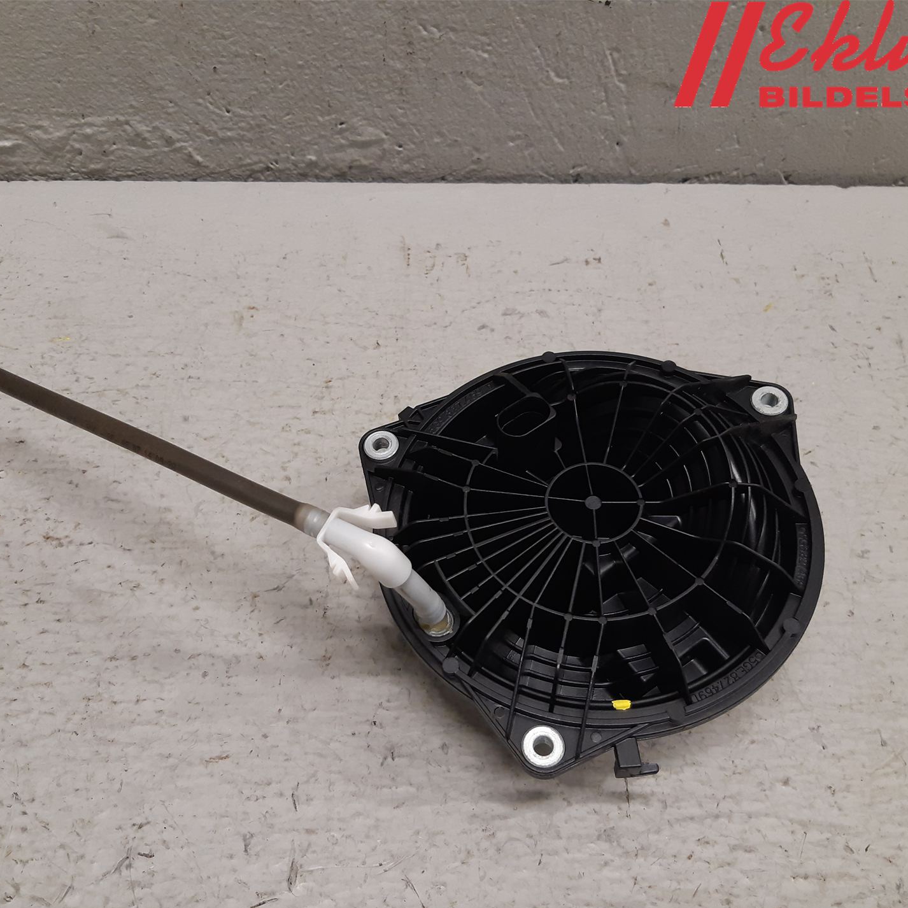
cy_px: 488
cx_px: 413
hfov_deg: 49.7
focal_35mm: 33
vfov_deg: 49.7
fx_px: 979
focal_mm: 3.93
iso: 125
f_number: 1.7
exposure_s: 1/50
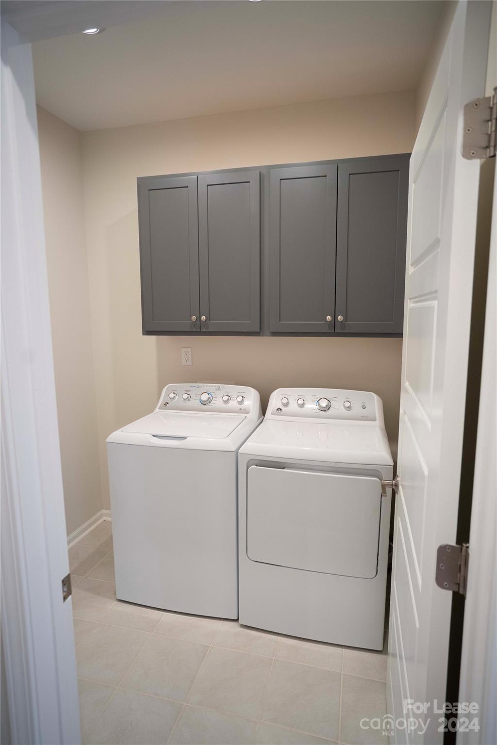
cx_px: 248
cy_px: 372
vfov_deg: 84.0
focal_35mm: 20
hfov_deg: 61.9
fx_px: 414
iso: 1000
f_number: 4
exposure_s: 1/80
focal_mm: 20
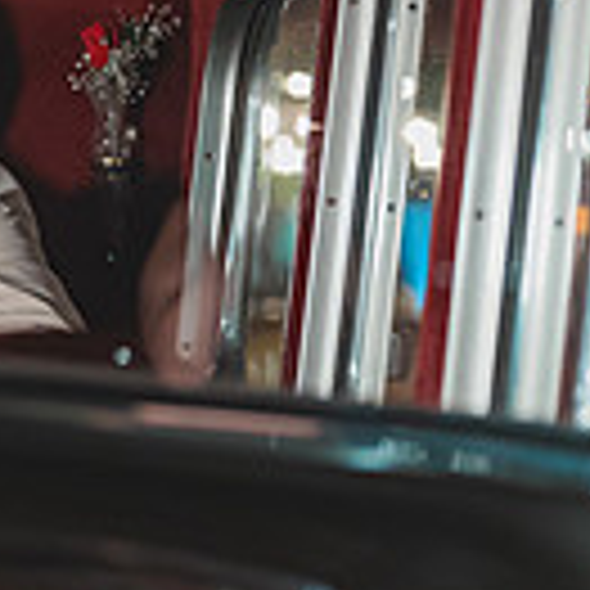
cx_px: -515
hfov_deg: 7.8
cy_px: 213
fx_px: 4165
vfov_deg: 8.1
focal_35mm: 216
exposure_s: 1/100
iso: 3200
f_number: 1.8
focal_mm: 50
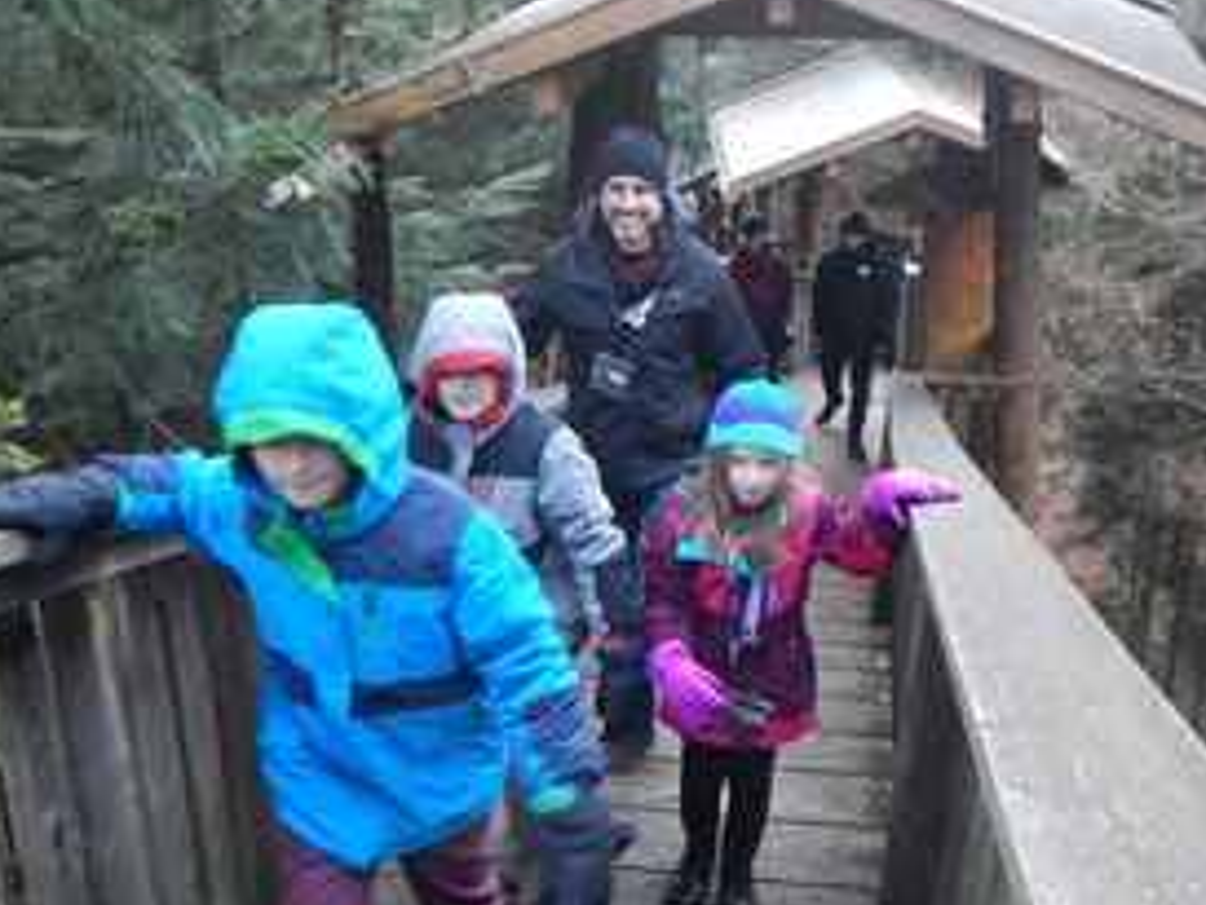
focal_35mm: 44
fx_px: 1534
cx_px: 645
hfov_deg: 42.9
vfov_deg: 32.8
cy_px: 521
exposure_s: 1/30
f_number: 3.9
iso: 800
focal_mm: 5.5
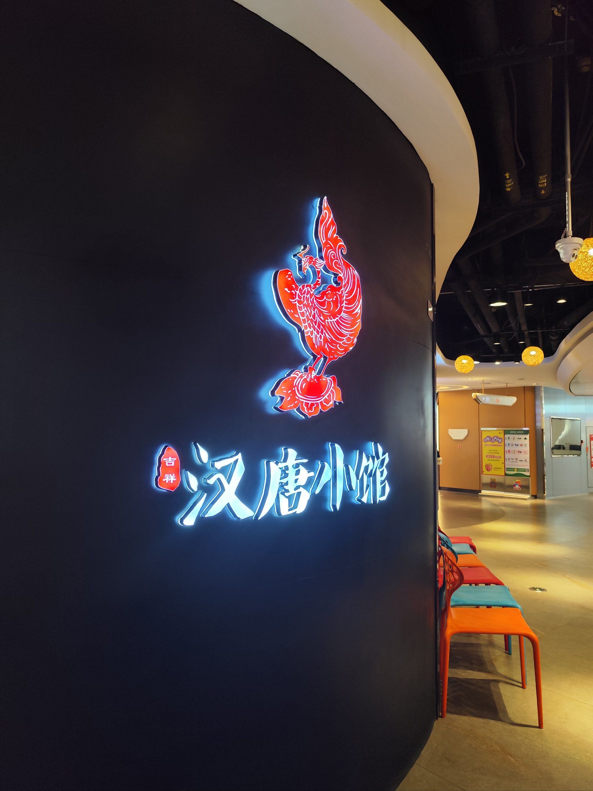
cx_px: 296
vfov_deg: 73.9
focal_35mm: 23
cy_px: 396
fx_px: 525
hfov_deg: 58.9
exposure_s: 1/50
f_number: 1.65
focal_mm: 6.14
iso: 250
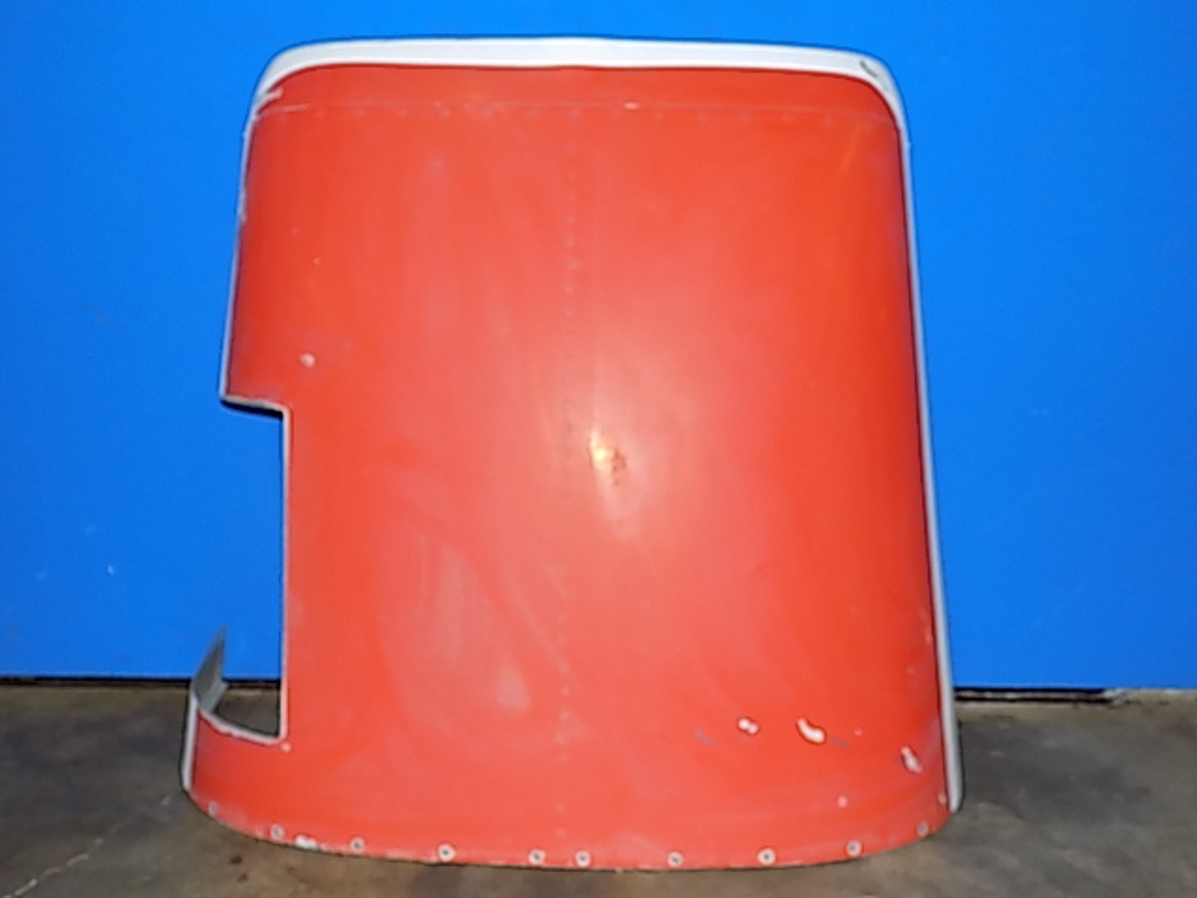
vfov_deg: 41.8
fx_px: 1176
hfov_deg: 54.0
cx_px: 598
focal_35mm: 34
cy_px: 449
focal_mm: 6.1
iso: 200
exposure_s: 1/30
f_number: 3.4
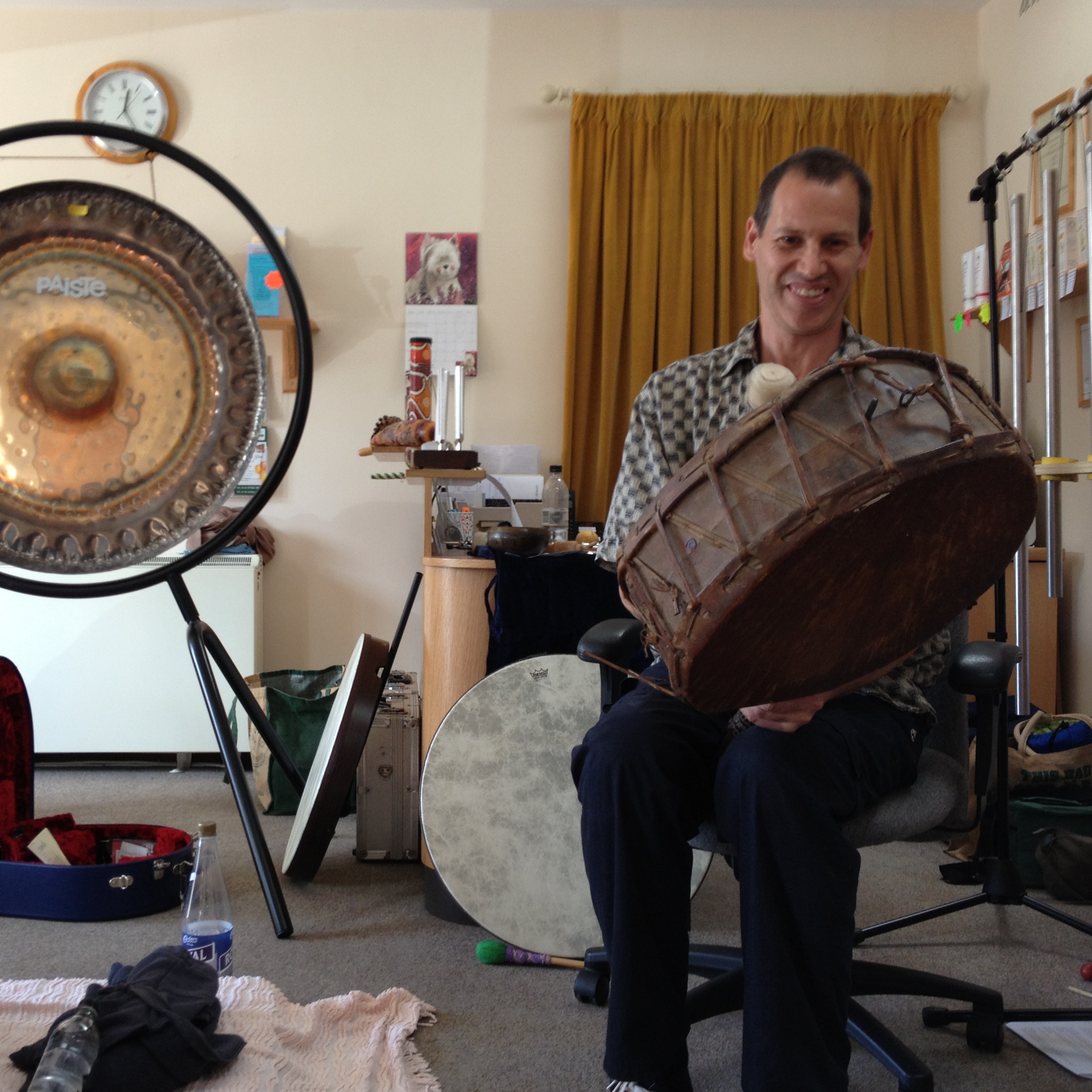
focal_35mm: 42
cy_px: 546
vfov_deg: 40.0
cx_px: 433
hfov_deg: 39.8
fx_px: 1499
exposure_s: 1/40
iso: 50
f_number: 2.4
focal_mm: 4.28
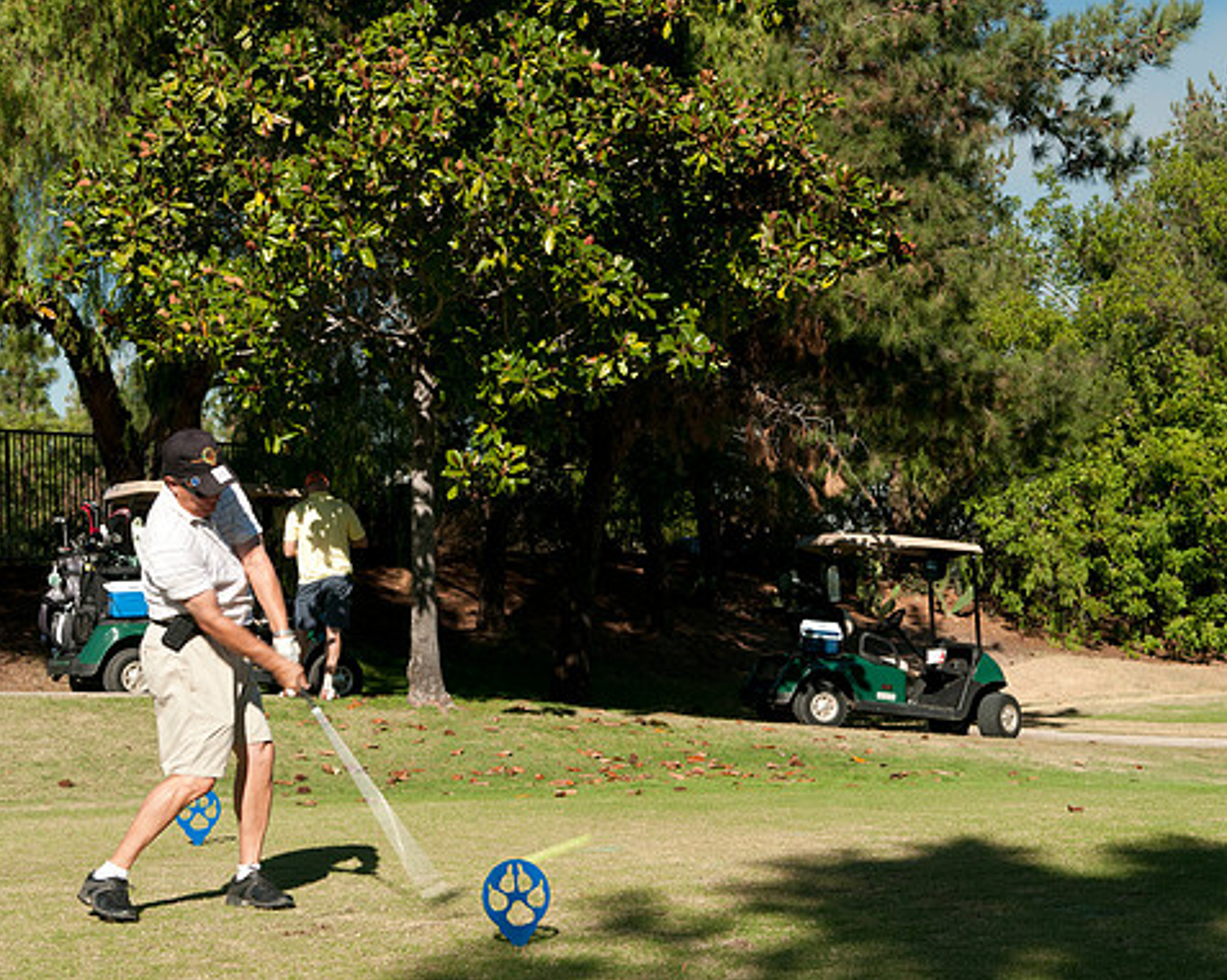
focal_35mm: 65
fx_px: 2359
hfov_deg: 29.1
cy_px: 487
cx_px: 535
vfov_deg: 23.5
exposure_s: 1/200
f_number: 7.1
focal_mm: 38
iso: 200
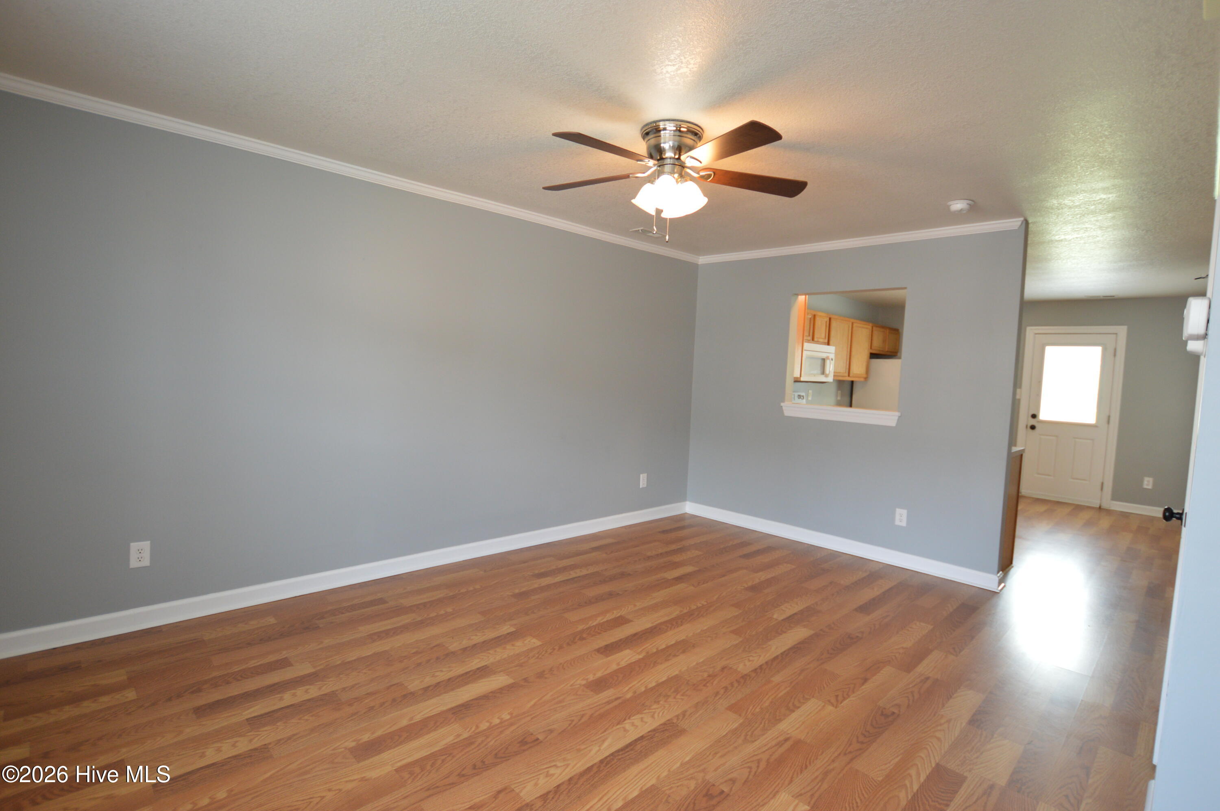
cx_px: 610
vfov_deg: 71.9
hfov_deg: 95.0
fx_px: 559
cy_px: 406
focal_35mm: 16
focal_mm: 11
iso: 500
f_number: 3.5
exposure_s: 1/60
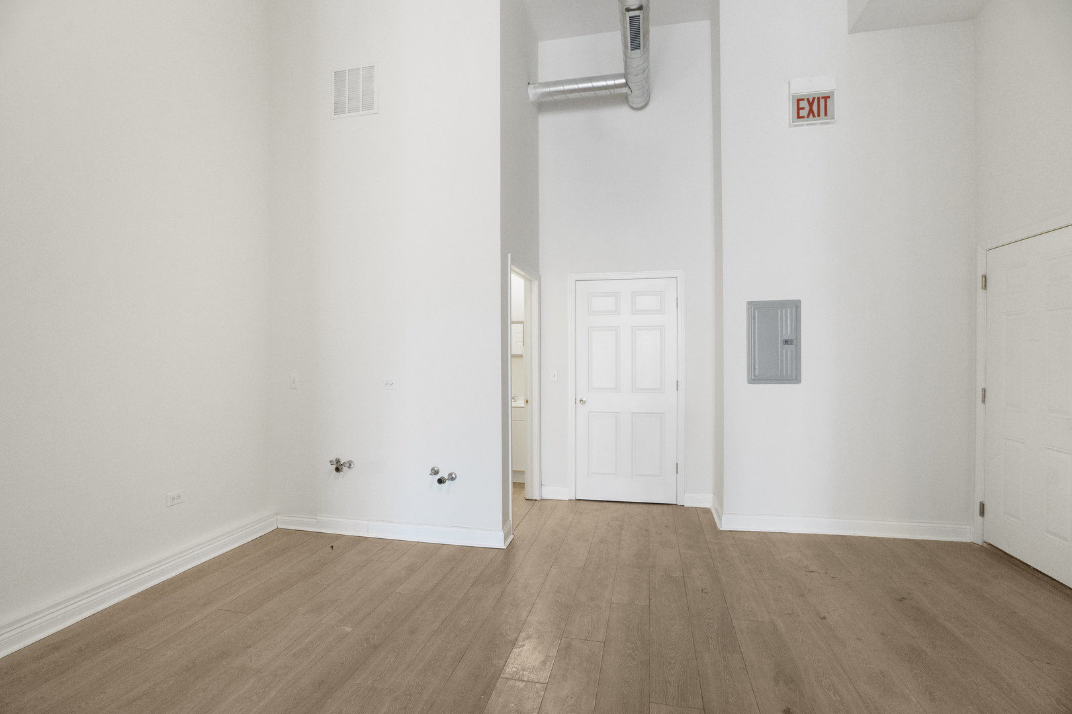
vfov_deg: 73.7
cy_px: 357
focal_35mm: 16
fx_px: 476
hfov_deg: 96.7
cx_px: 536
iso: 6400
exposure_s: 1/80
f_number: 5.6
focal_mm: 16
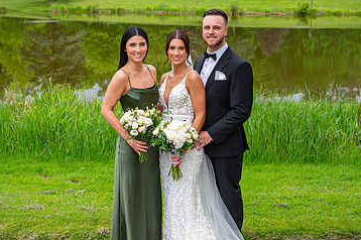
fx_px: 561
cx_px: 210
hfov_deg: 35.6
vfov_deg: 24.1
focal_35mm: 56
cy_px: 118
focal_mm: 32
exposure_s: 1/3200
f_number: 3.2
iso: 640
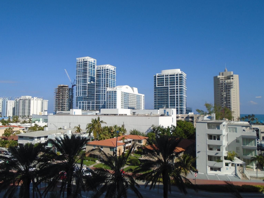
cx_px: 127
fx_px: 206
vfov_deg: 51.4
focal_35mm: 27
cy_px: 99
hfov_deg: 65.3
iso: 100
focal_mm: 4.6
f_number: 8
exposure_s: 1/320
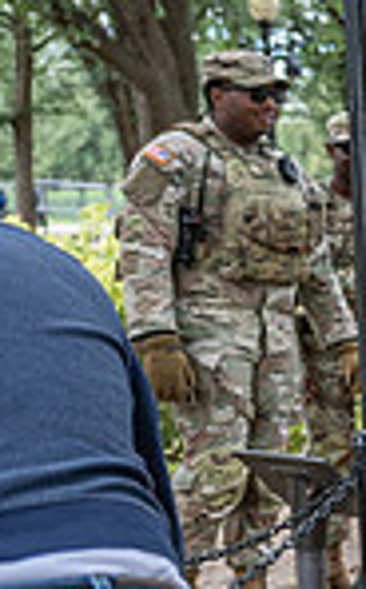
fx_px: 1826
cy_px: 380
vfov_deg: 18.3
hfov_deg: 9.1
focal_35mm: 114
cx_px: 1126
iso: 640
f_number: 2.8
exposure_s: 1/400
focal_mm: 28.5
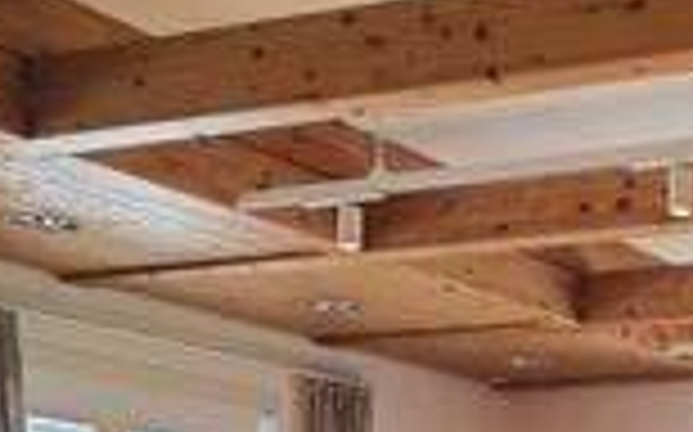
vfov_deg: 13.2
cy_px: 760
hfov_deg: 21.1
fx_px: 1699
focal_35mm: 90
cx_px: 880
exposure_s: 1/100
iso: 64
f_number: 1.8
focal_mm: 5.53
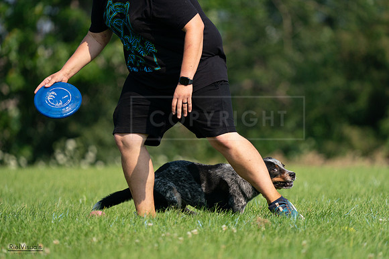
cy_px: 130
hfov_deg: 4.5
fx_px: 4928
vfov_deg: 3.0
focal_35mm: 456
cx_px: 194
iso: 1000
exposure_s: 1/4000
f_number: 6.3
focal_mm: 456
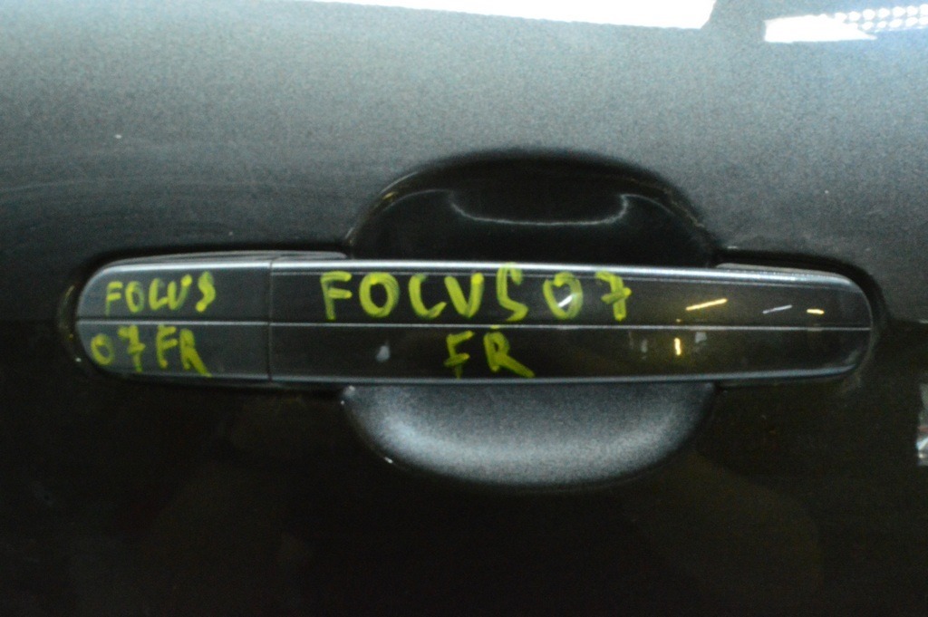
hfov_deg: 45.0
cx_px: 464
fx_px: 1120
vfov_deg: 30.8
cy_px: 308
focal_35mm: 44
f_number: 29
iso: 6400
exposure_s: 1/15
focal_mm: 29
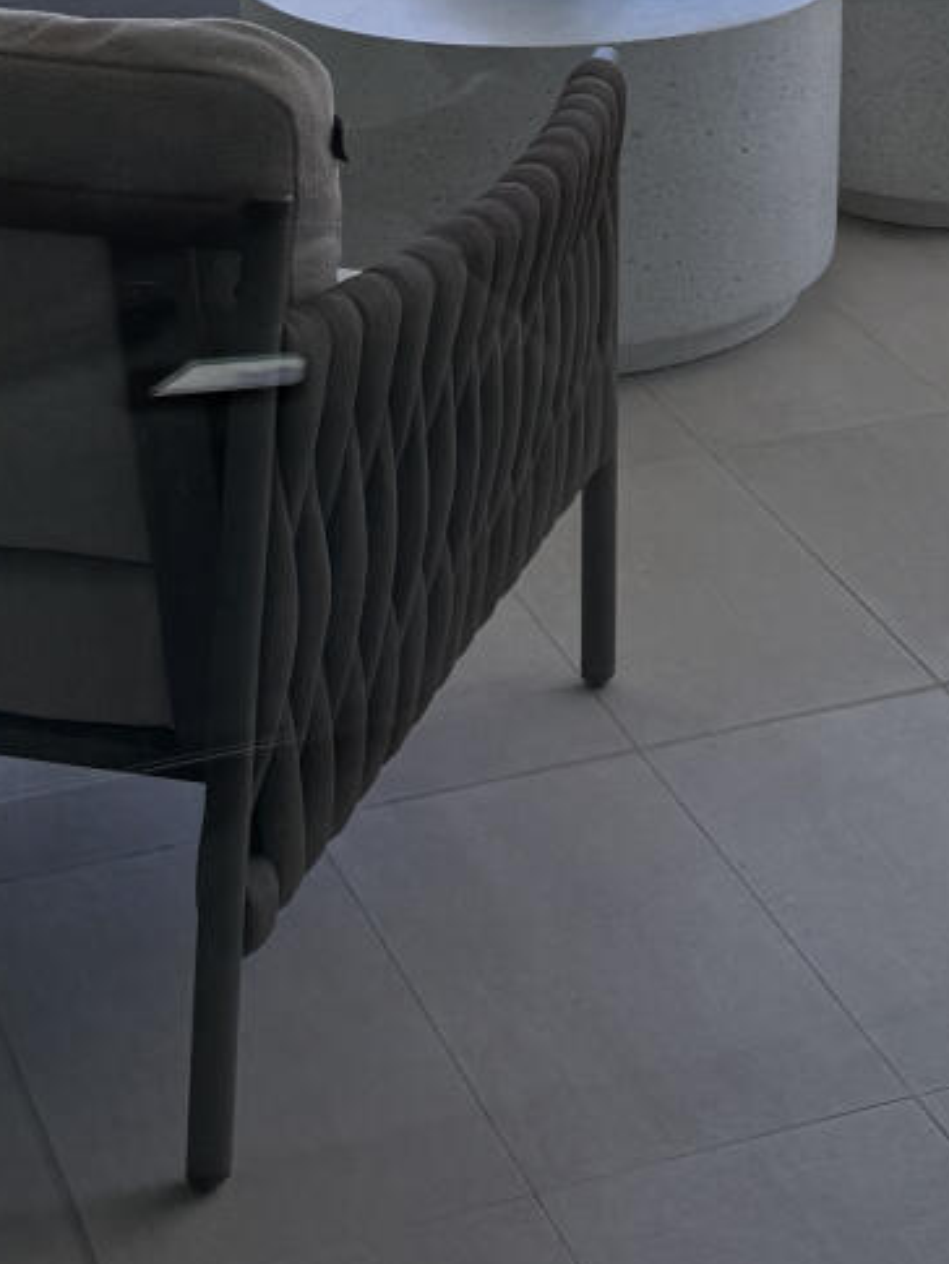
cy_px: -448
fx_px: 3617
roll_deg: -1.6
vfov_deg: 18.3
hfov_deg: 14.5
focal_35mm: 99
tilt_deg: -8.5
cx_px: 1108
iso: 100
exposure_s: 1/654
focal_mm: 6.76
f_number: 1.78
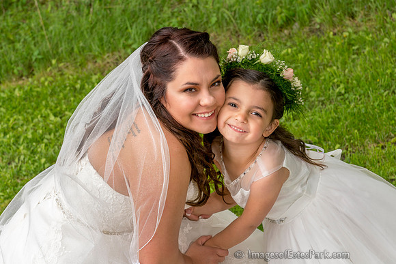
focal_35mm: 70
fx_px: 770
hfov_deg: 28.8
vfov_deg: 19.5
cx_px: 198
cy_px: 132
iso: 320
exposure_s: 1/60
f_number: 9
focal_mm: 70
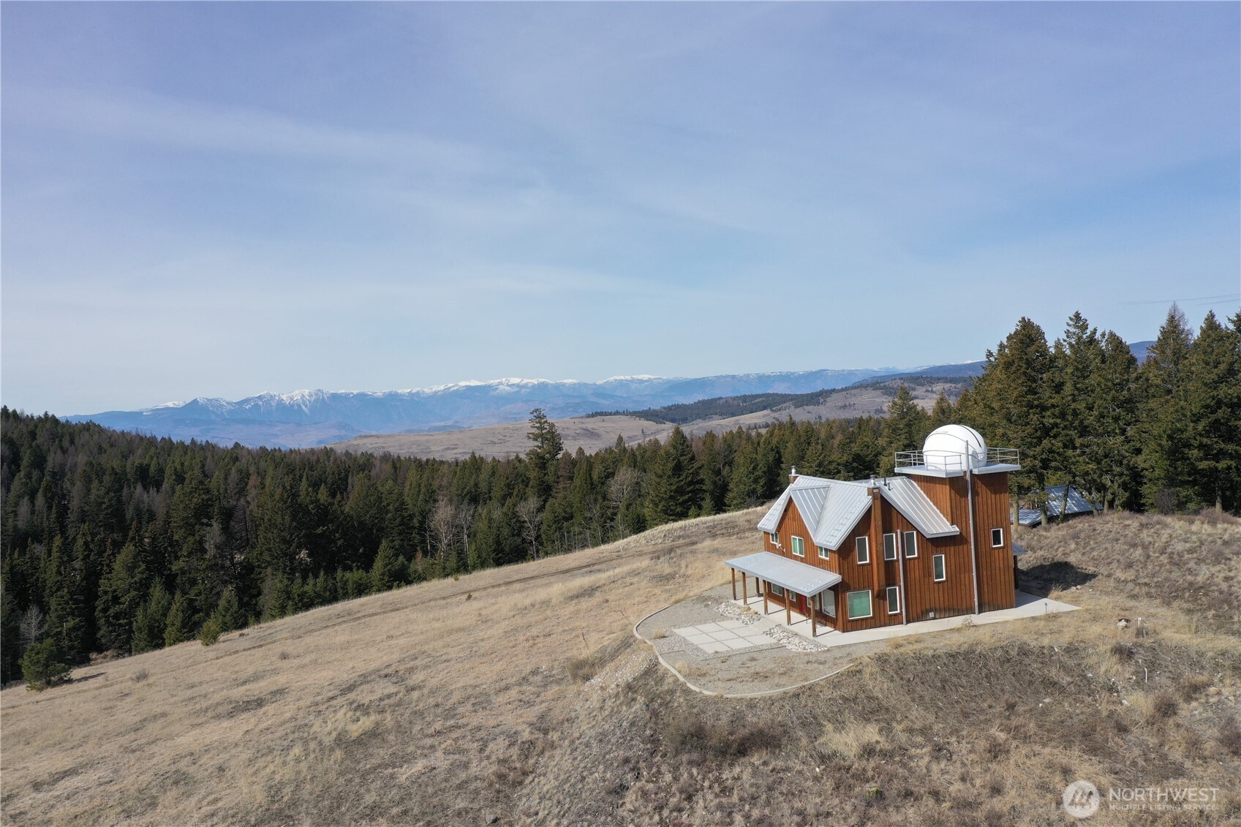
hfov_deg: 65.5
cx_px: 620
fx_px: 965
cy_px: 414
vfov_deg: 46.4
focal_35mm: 28
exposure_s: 1/500
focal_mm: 10.26
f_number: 6.3
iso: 100
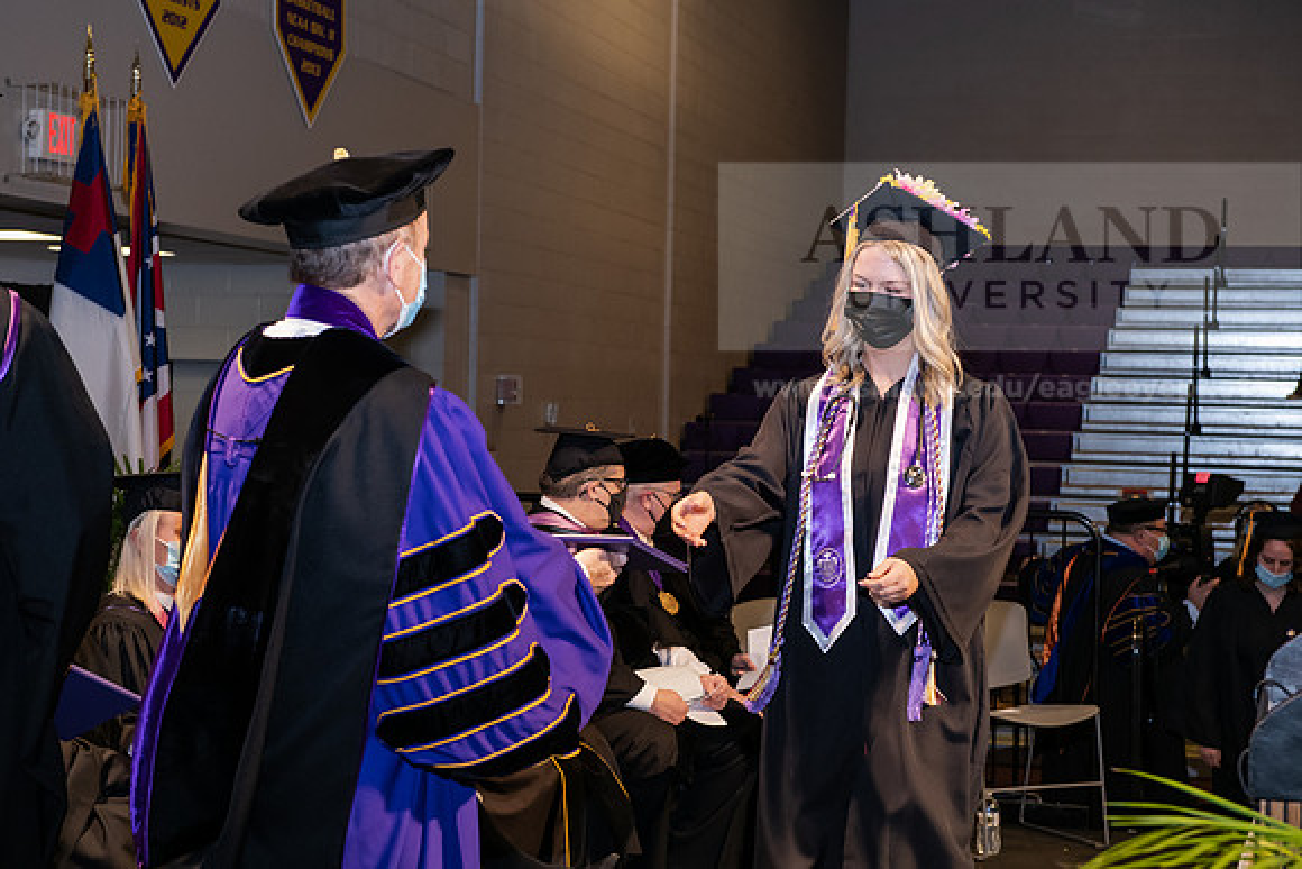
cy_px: 434
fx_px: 2387
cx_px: 651
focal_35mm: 66
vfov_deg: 20.6
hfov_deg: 30.5
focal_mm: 66
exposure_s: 1/200
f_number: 6.3
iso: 1600
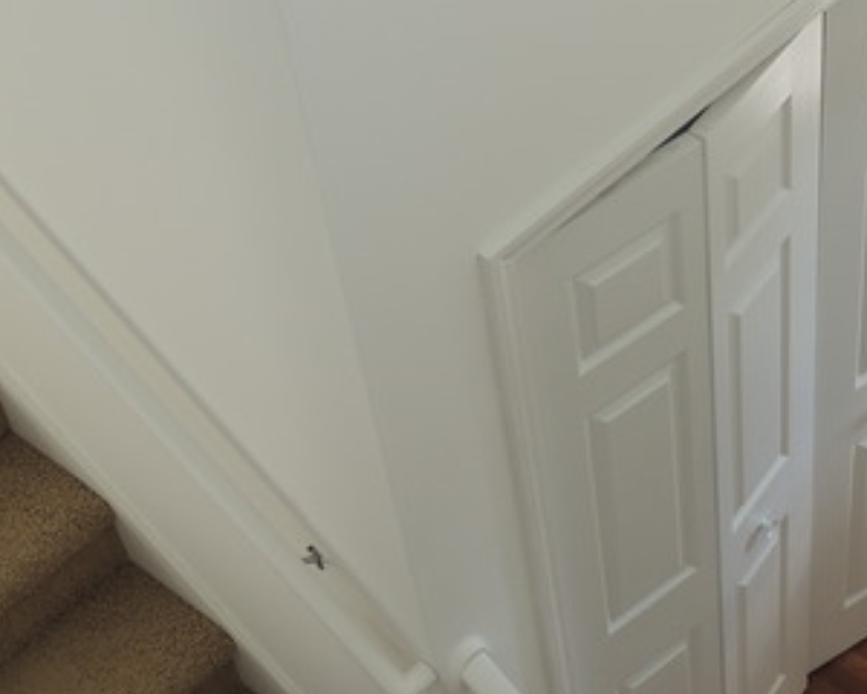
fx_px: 1873
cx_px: 829
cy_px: 437
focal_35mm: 73
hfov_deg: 25.0
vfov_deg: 20.9
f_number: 3.3
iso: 100
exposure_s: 1/80
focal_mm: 6.2
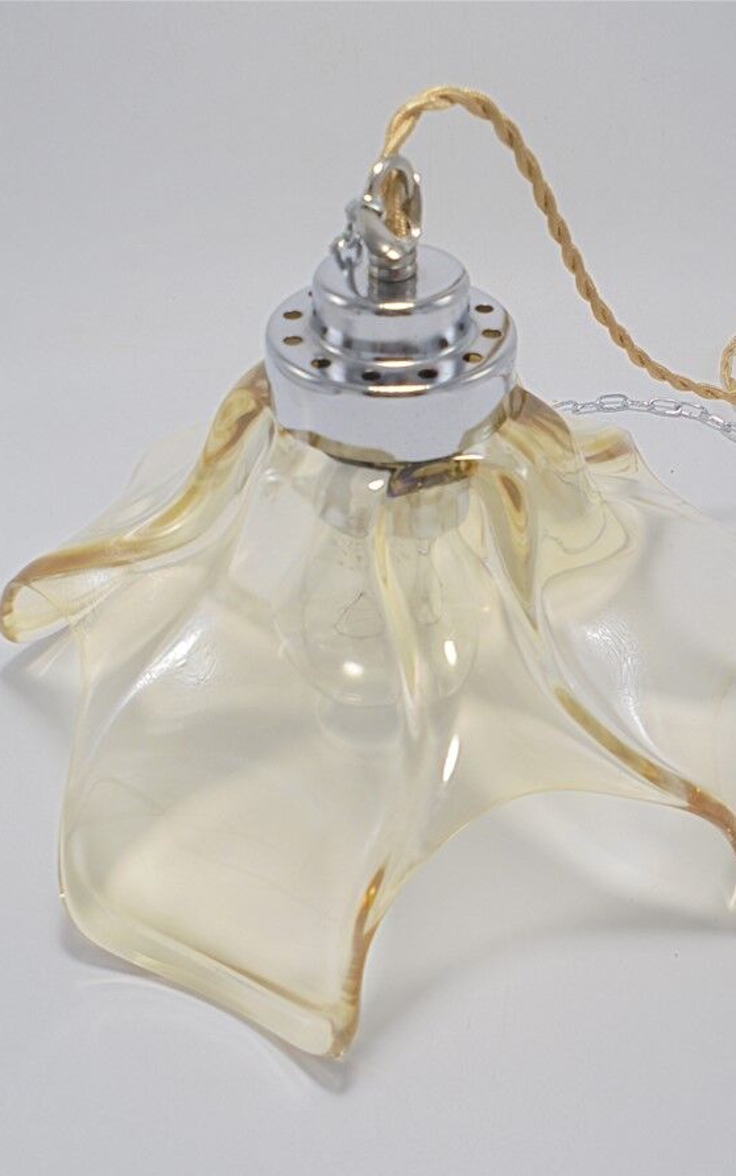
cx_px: 408
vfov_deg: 61.2
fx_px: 994
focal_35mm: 31
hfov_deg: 40.6
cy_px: 592
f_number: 3.7
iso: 100
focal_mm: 5.3
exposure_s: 1/80
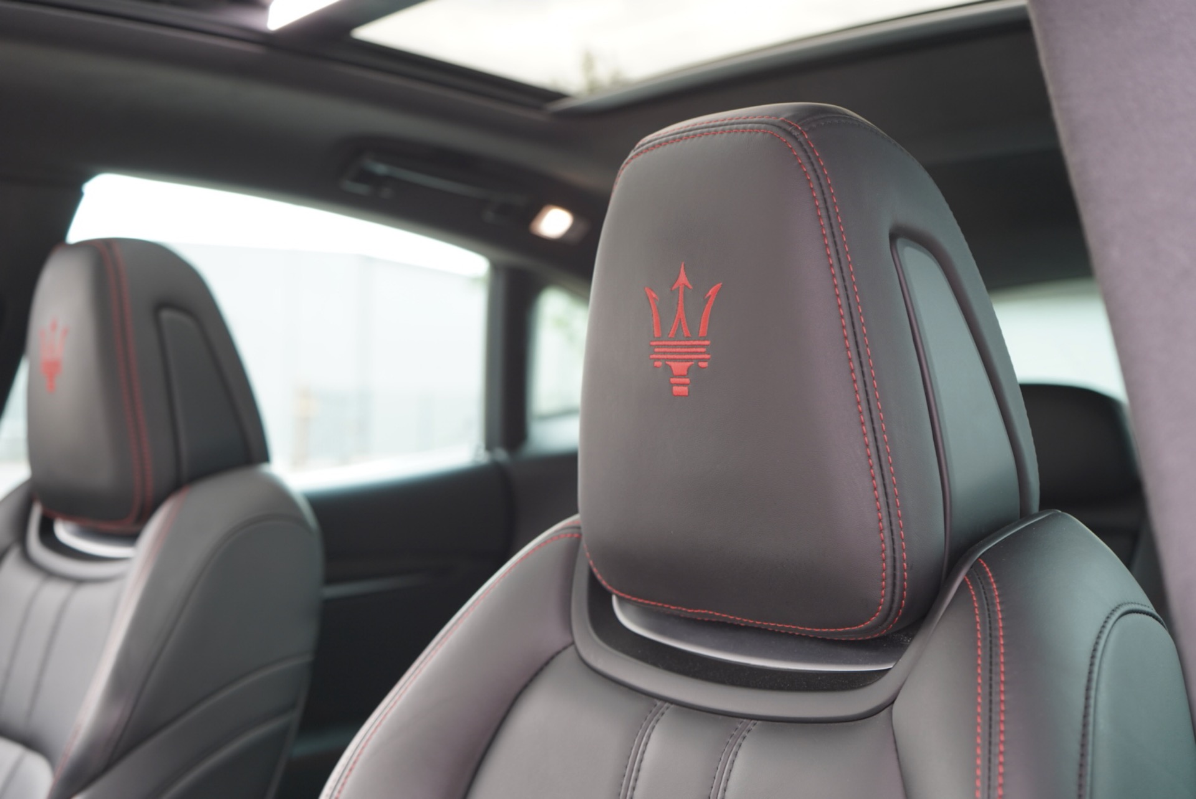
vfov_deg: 31.2
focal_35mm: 43
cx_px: 598
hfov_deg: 45.4
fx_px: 1429
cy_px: 400
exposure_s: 1/60
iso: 320
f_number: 4.5
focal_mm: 43
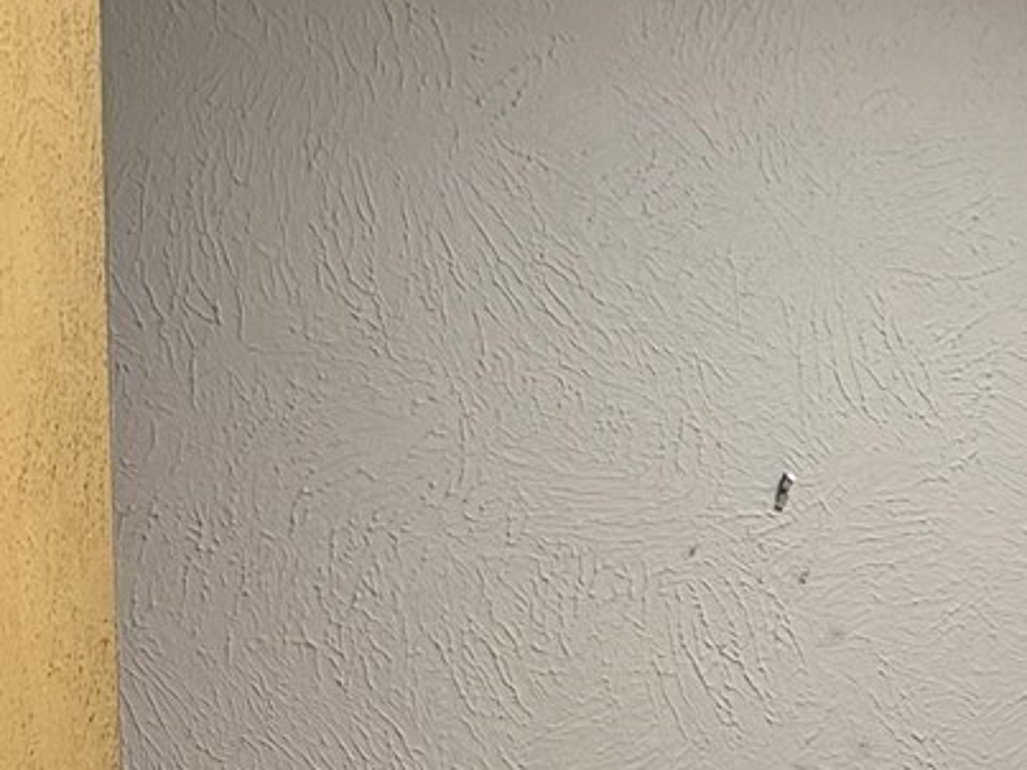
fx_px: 3618
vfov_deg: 10.9
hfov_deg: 13.0
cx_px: 2304
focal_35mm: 122
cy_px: 1601
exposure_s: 1/120
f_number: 1.78
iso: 160
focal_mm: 6.76
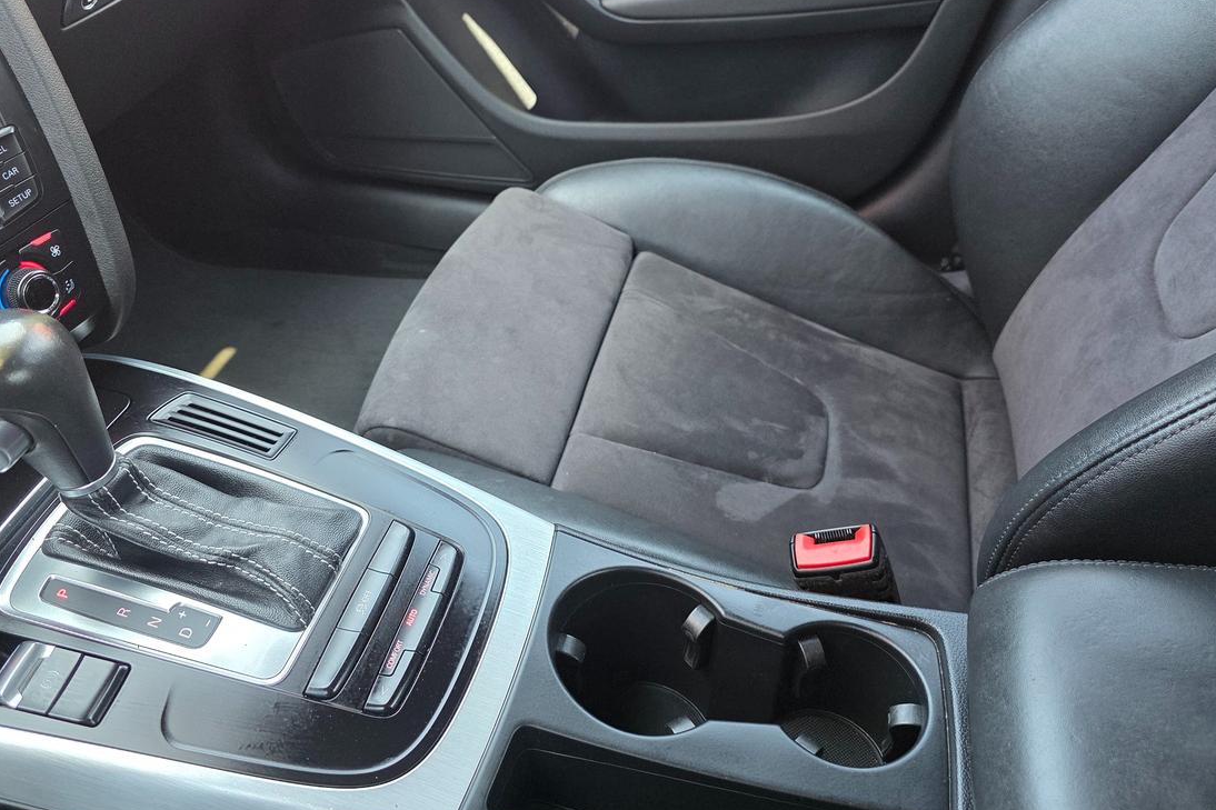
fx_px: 946
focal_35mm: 28
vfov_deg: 46.3
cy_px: 359
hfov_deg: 65.4
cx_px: 567
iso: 320
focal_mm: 6.3
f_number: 1.7
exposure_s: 1/120
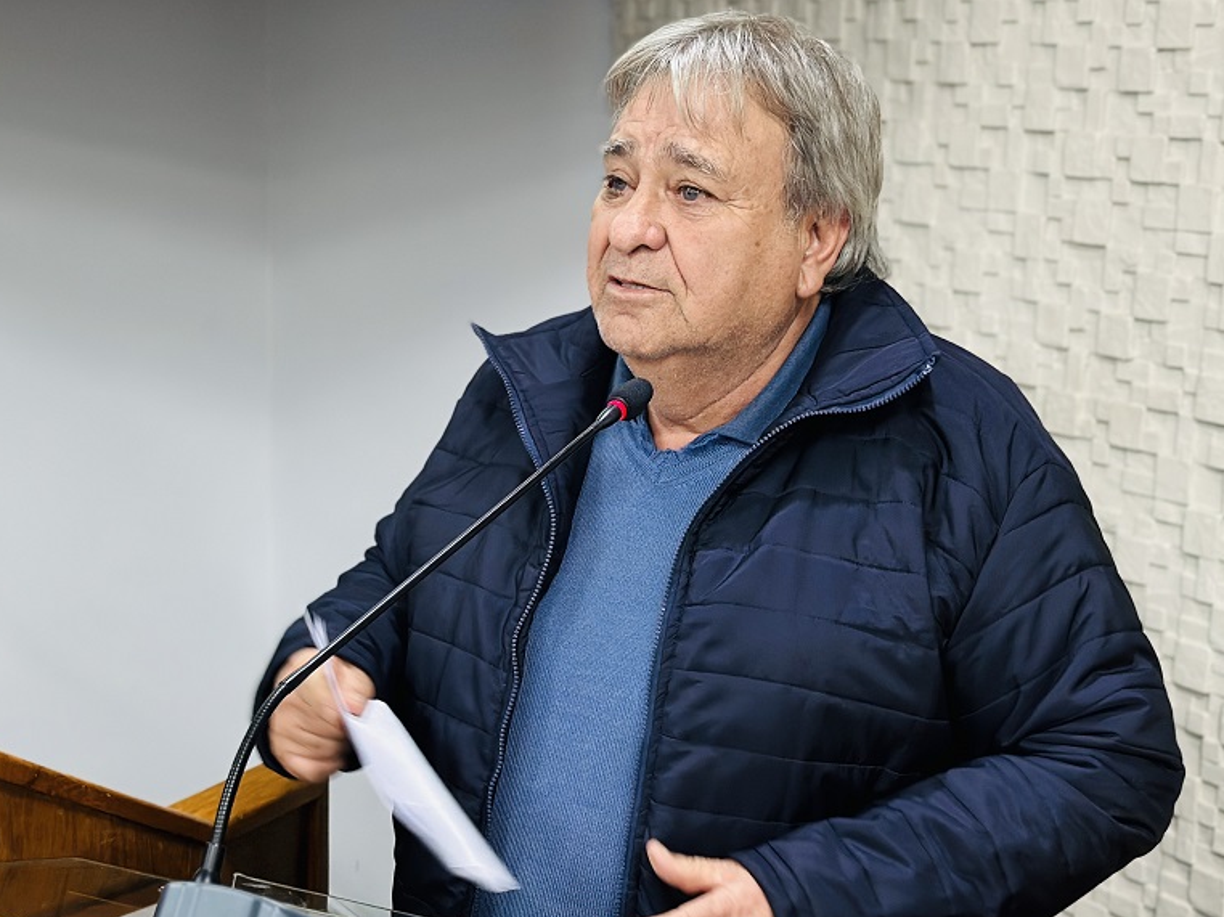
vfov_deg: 23.3
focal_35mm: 63
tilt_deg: -11.0
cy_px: 483
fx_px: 2227
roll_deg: -1.7
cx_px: 498
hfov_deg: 30.7
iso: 400
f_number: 1.78
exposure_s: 1/60
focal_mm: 6.86
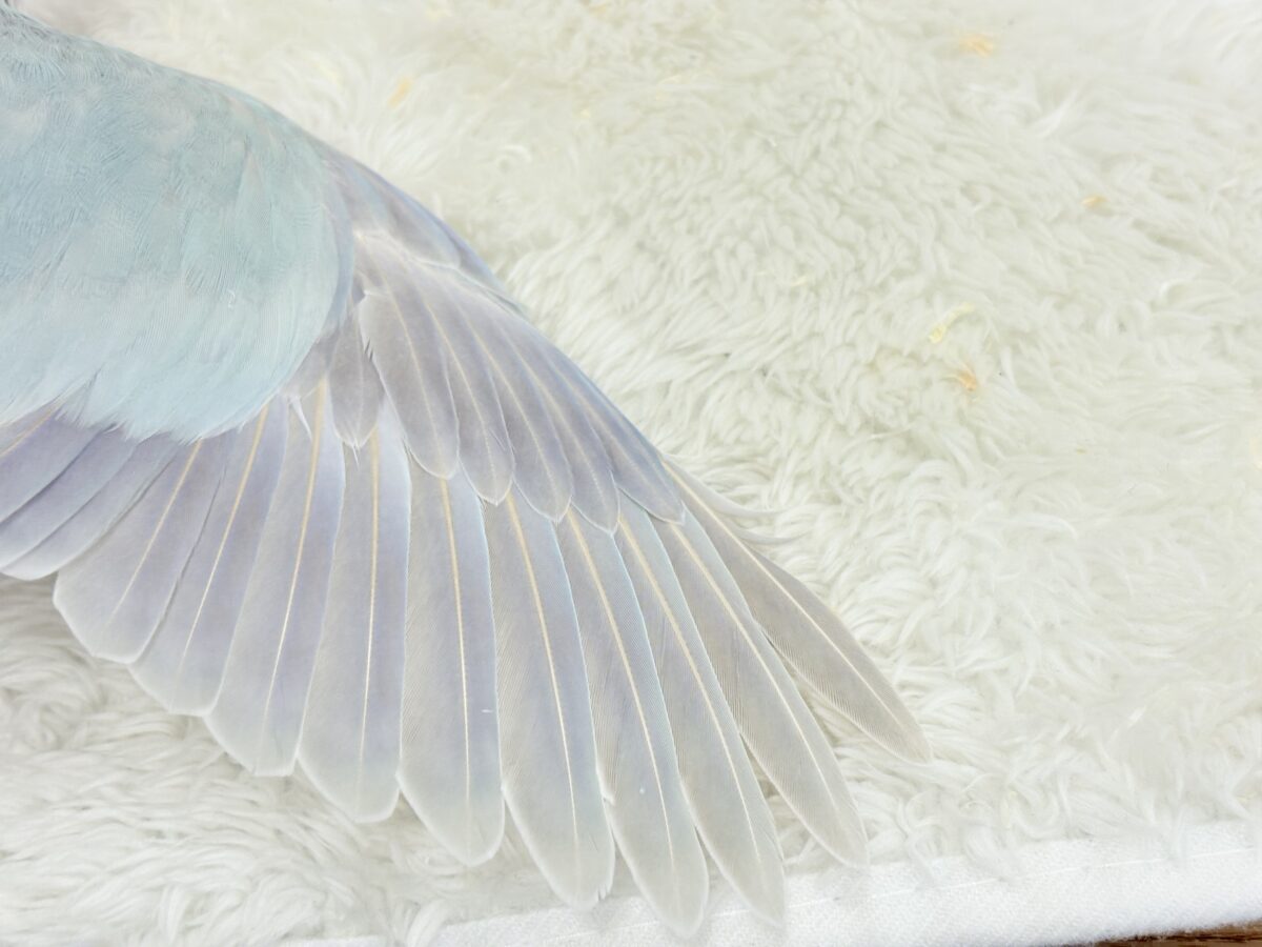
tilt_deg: -56.9
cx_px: 631
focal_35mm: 52
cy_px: 474
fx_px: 1896
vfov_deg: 28.0
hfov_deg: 36.8
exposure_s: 1/100
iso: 50
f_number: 1.6
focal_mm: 5.96
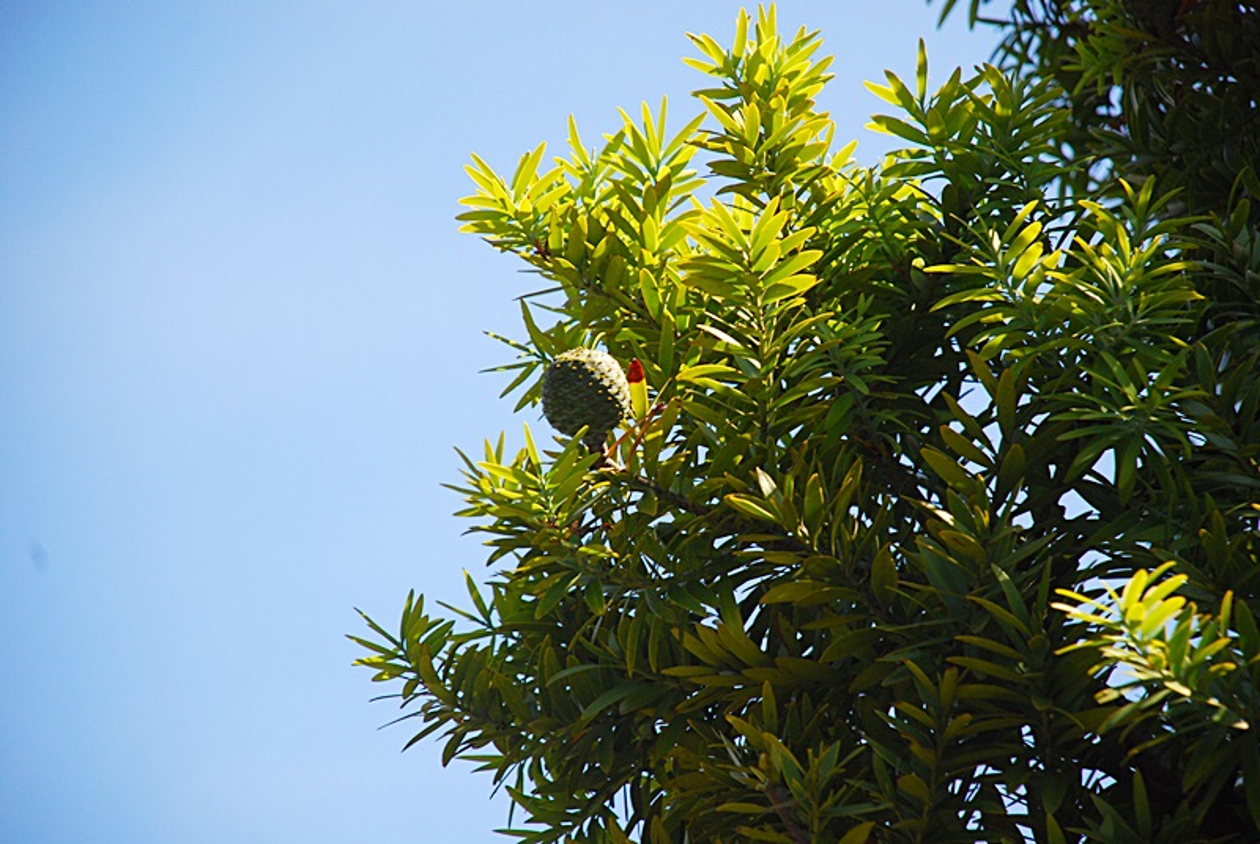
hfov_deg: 10.1
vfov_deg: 6.8
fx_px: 7098
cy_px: 422
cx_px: 630
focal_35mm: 202
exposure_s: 1/640
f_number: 5.6
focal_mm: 135
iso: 400
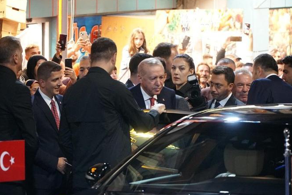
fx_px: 1488
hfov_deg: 11.2
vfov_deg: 7.5
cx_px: 148
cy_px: 100
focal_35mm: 184
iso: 5000
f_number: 4
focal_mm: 105
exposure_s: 1/60
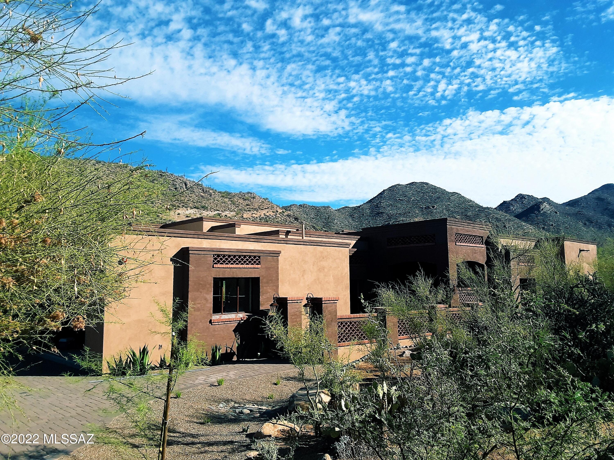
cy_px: 230
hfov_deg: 63.4
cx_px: 307
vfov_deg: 49.7
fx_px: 497
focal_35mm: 28
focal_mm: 2.91
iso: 40
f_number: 1.9
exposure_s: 1/1946
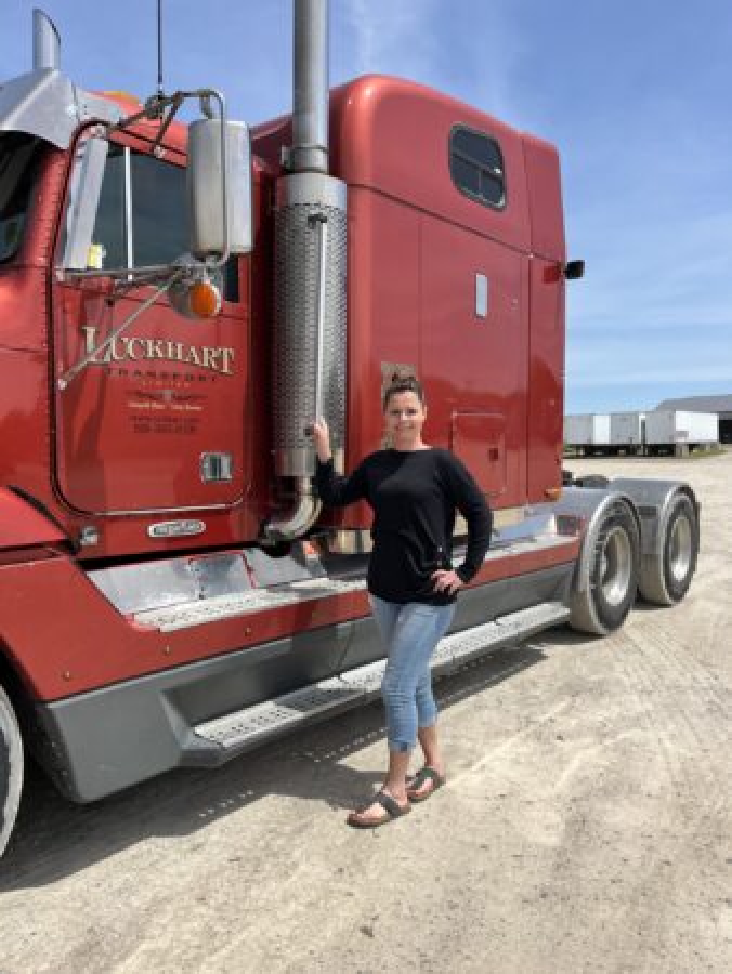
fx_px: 732
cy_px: 487
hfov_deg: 53.1
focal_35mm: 26
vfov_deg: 67.3
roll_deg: +2.6
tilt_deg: -2.9
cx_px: 366
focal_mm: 5.1
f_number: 1.6
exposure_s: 1/1497
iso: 50
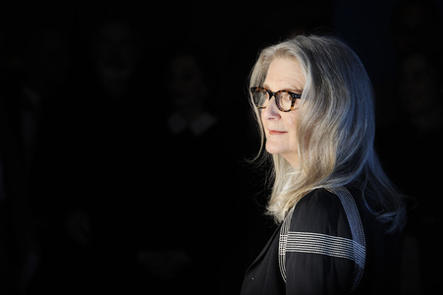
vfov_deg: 6.9
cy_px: 148
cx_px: 222
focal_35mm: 200
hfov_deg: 10.3
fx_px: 2459
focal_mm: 200
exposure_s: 1/320
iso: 200
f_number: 7.1
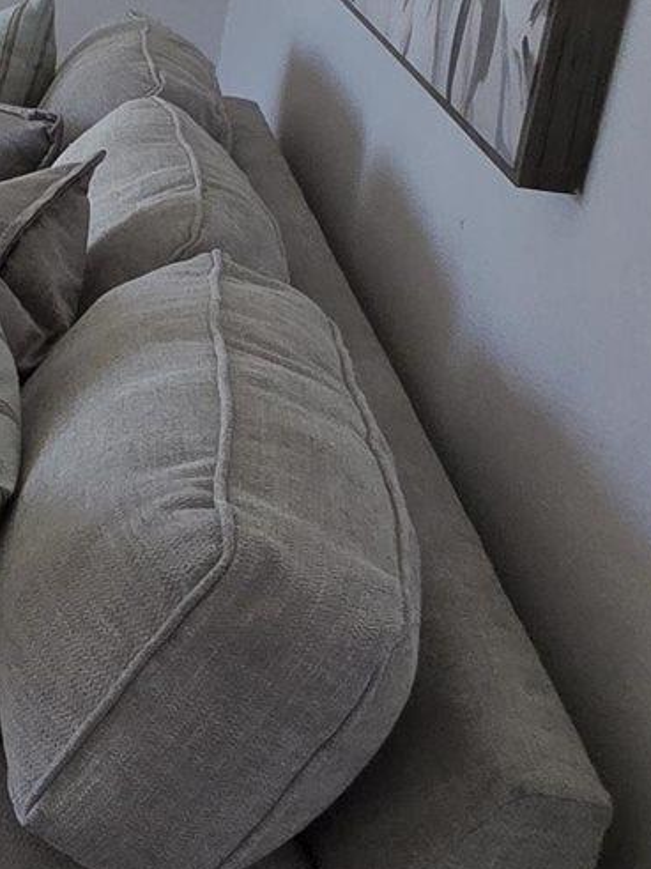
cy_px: 156
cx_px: -768
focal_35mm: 61
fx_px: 1530
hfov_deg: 16.2
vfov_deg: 30.8
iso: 50
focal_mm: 2.2
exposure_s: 1/265
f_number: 2.2
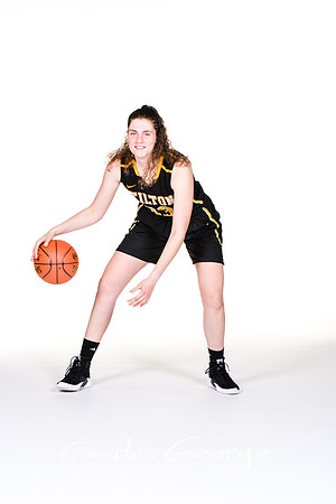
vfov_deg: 19.5
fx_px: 1470
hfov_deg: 13.0
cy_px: 252
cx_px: 168
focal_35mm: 105
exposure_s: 1/160
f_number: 6.3
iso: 200
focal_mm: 70
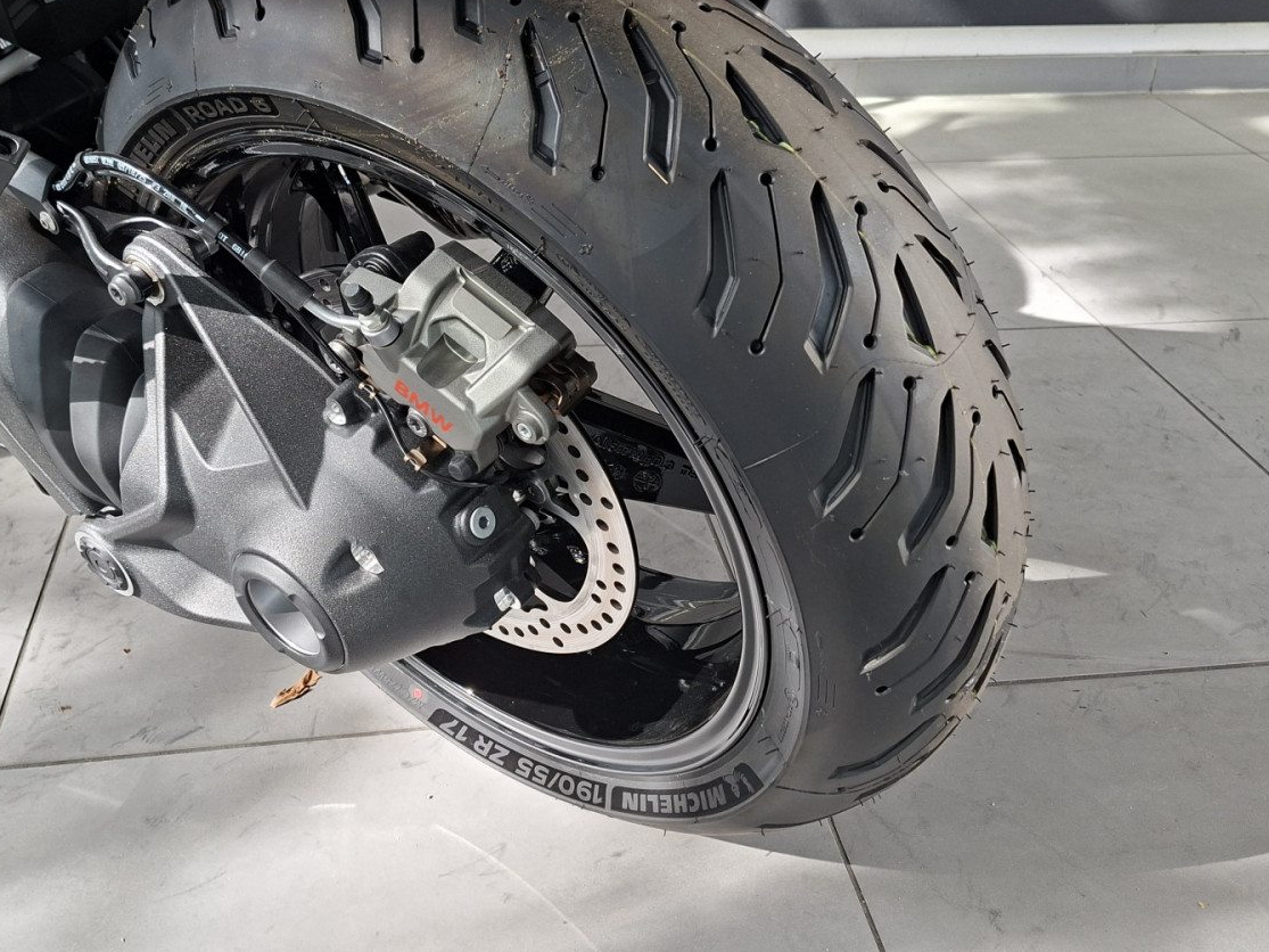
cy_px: 322
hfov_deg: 55.3
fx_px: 1210
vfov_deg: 42.4
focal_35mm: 33
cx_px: 575
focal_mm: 5.54
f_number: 1.8
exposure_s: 1/120
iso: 80
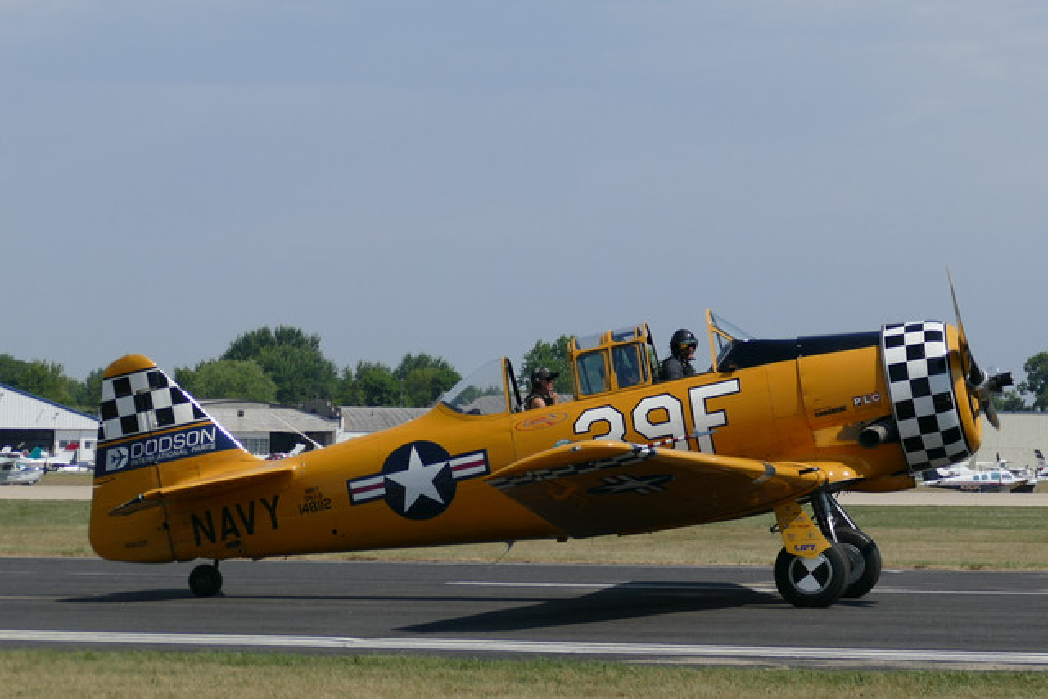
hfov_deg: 19.6
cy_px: 350
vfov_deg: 13.2
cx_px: 524
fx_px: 3028
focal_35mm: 104
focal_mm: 37.79
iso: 125
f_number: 3.8
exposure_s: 1/2500
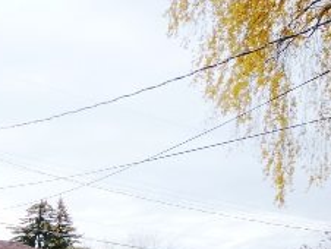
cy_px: 340
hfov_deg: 21.3
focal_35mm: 82
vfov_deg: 16.8
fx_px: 785
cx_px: -114
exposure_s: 1/100
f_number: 3.3
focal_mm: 5.2
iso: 80
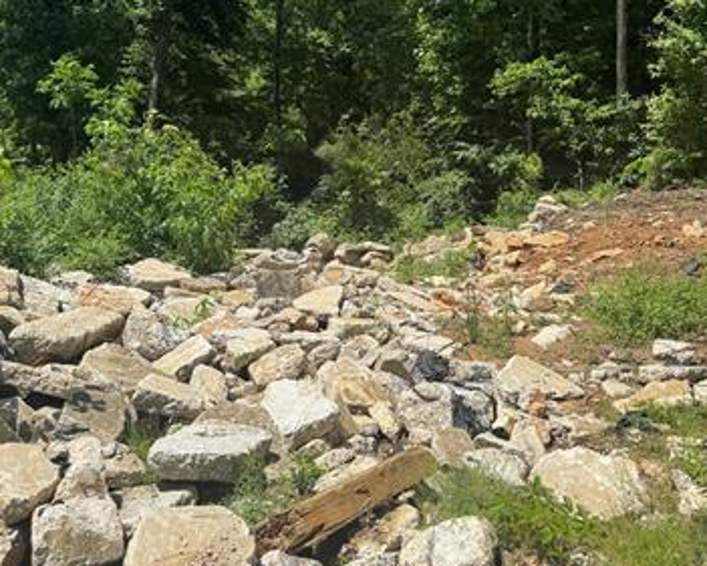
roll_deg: -0.3
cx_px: 348
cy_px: 175
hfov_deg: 55.6
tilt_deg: -7.0
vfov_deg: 44.9
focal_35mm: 32
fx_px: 670
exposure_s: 1/2710
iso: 80
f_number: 1.78
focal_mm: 6.76
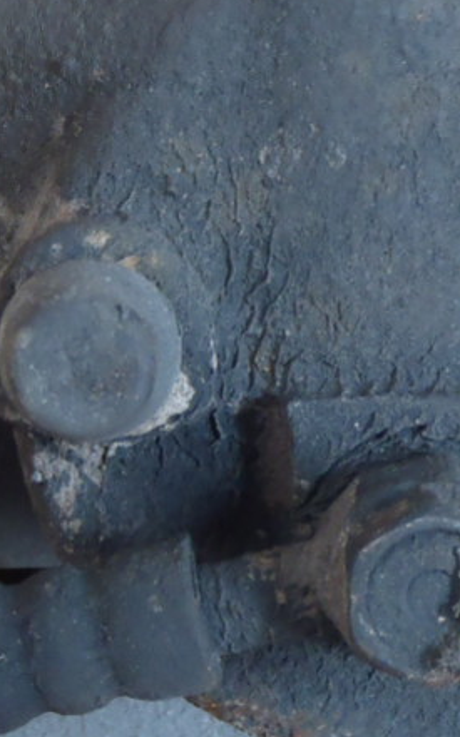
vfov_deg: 17.8
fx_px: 2351
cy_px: 445
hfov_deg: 11.1
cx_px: 355
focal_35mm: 117
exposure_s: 1/20
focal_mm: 6.83
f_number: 4.6
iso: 200
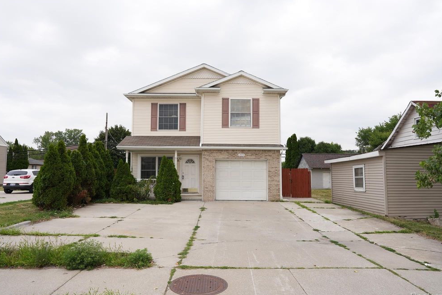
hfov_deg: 71.5
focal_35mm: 25
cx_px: 225
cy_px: 149
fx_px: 307
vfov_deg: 51.3
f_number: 7.1
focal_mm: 24
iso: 160
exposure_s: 1/125
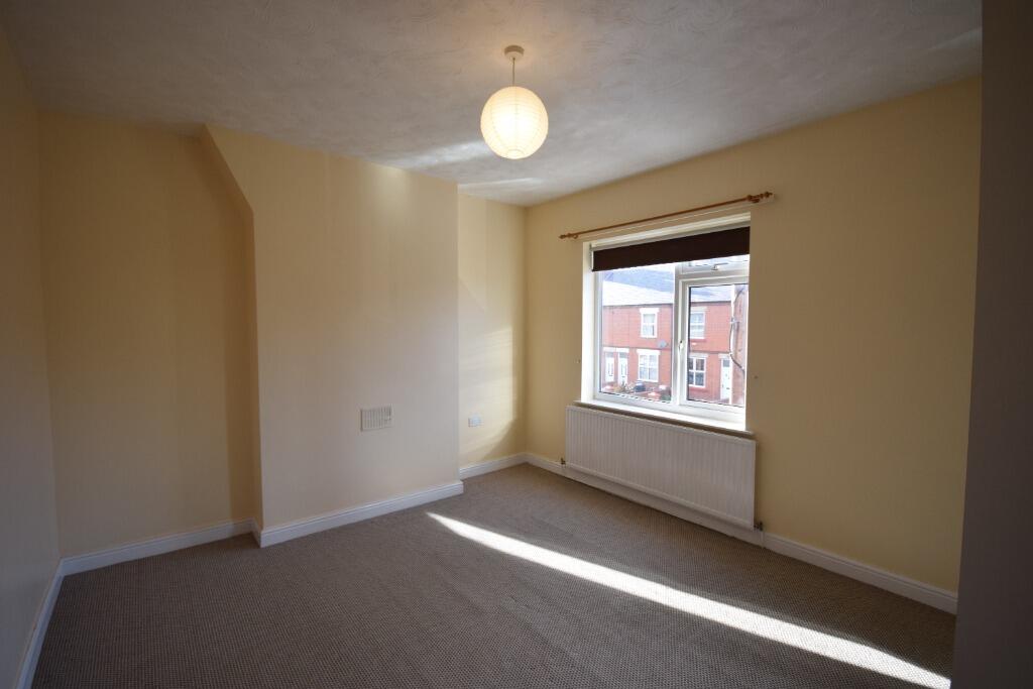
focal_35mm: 15
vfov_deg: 77.3
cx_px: 516
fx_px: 430
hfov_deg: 100.4
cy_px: 344
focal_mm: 10
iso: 400
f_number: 5.6
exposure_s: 1/125
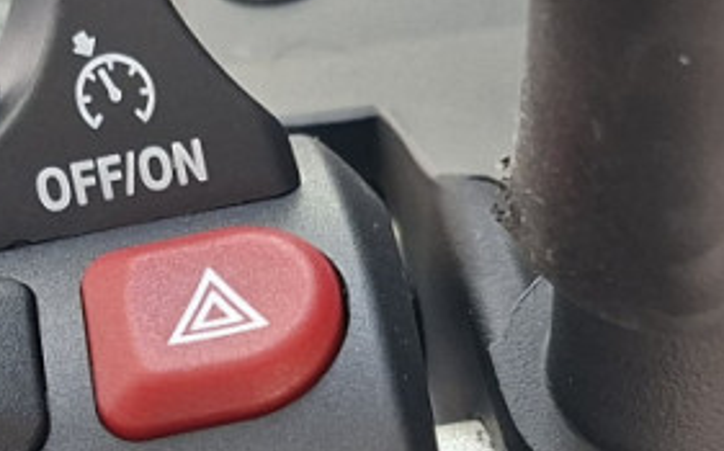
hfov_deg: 15.1
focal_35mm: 139
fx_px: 2740
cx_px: 353
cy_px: 309
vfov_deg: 9.4
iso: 100
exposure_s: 1/100
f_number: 1.8
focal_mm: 5.54
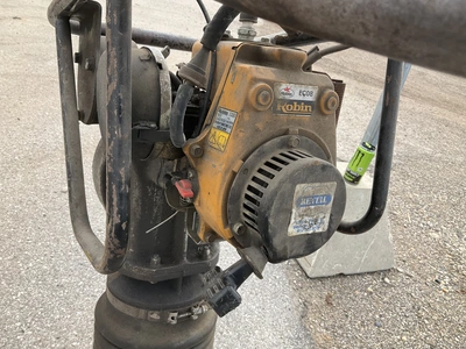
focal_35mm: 29
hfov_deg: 61.7
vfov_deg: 48.2
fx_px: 390
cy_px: 174
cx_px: 233
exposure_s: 1/446
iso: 25
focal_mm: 3
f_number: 1.8
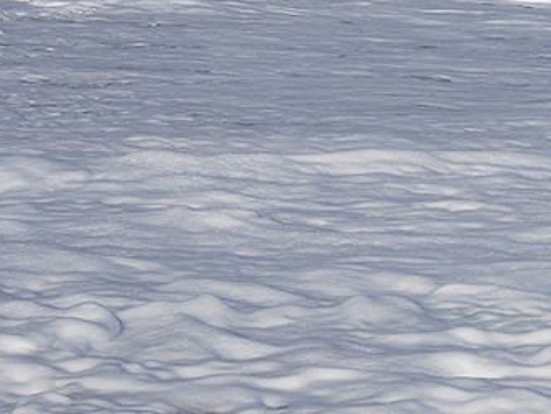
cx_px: 911
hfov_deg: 10.9
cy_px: 20
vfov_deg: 8.6
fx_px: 2741
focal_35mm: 172
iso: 200
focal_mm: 50
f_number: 13
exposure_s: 1/400
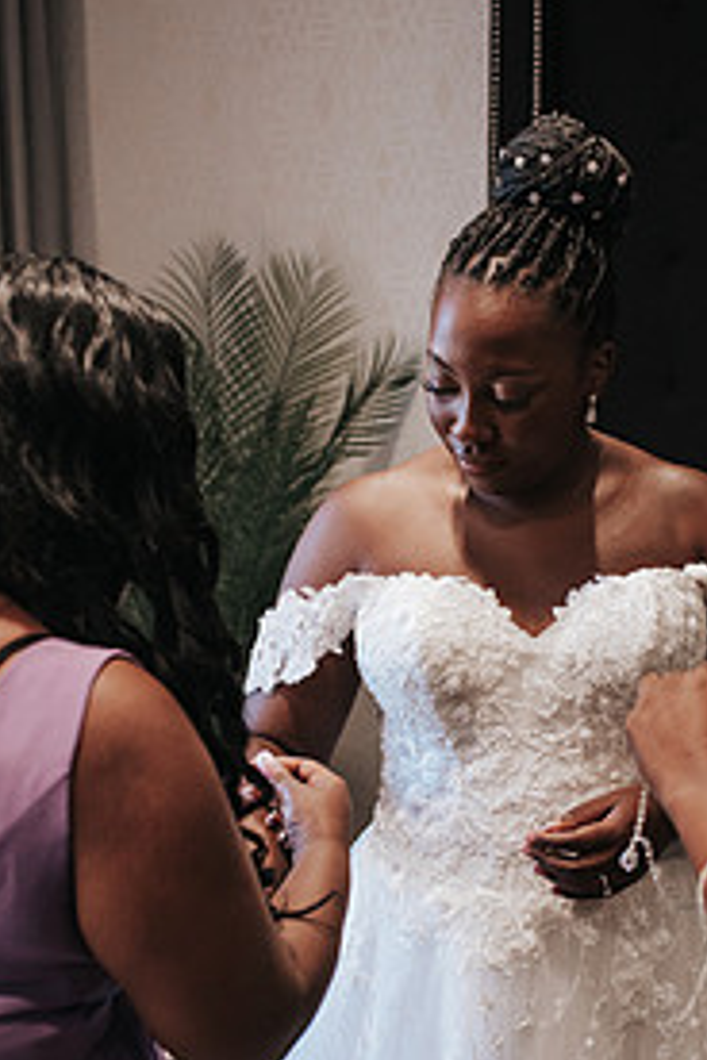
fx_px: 1679
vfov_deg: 35.0
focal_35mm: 57
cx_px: 496
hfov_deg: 23.6
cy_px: 611
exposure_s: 1/800
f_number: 3.2
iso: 1000
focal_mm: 35
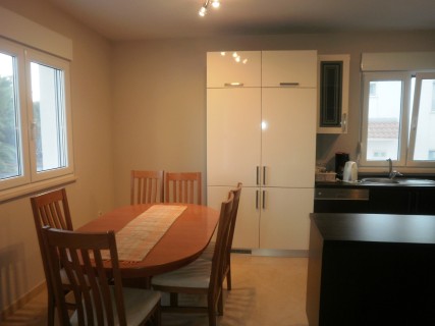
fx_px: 327
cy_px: 163
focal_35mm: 26
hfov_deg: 67.3
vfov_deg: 53.0
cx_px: 218
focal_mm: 4.65
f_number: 2.6
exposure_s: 1/25
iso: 125
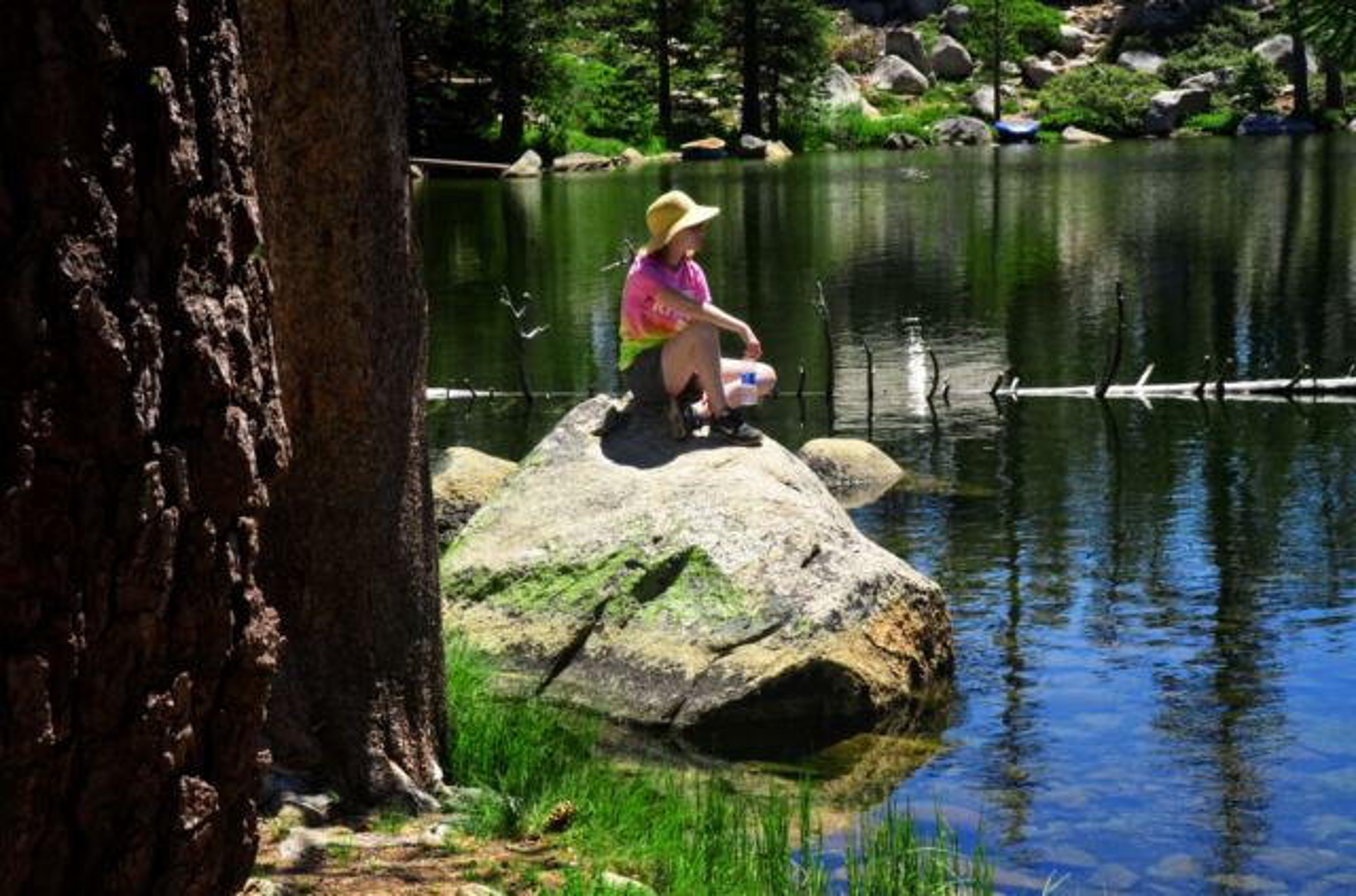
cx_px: 678
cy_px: 448
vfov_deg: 17.4
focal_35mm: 78
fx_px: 2930
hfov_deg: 26.1
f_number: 16
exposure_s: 1/100
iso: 200
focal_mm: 52
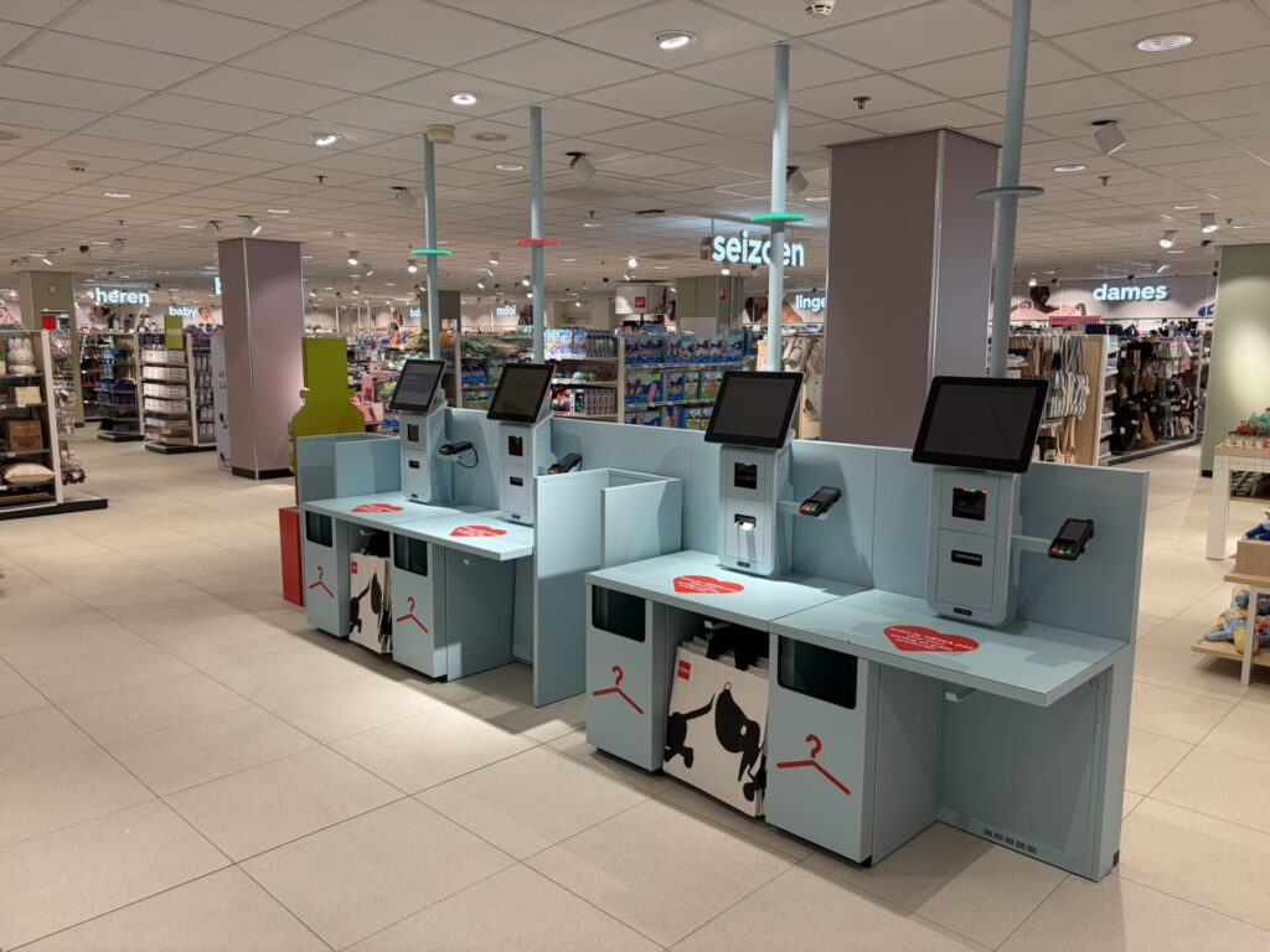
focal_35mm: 26
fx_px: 954
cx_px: 635
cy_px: 476
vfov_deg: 53.1
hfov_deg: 67.3
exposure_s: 1/121
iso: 40
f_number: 1.6
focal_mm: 5.96
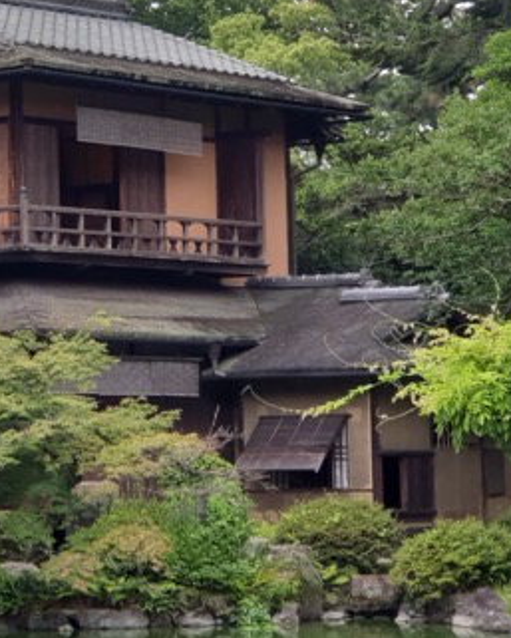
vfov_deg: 11.9
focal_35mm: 162
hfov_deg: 9.5
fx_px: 3061
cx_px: 24
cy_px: 187
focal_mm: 6
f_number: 2.4
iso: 25
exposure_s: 1/75
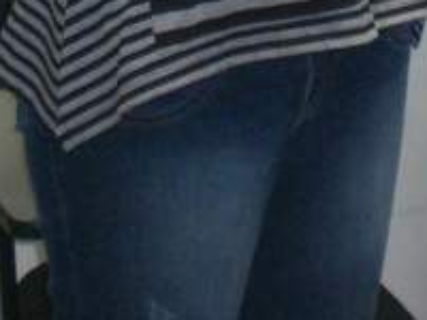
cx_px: 254
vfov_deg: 7.1
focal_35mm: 195
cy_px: -491
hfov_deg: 10.1
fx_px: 2405
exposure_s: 1/60
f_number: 3.1
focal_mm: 6.3
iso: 200
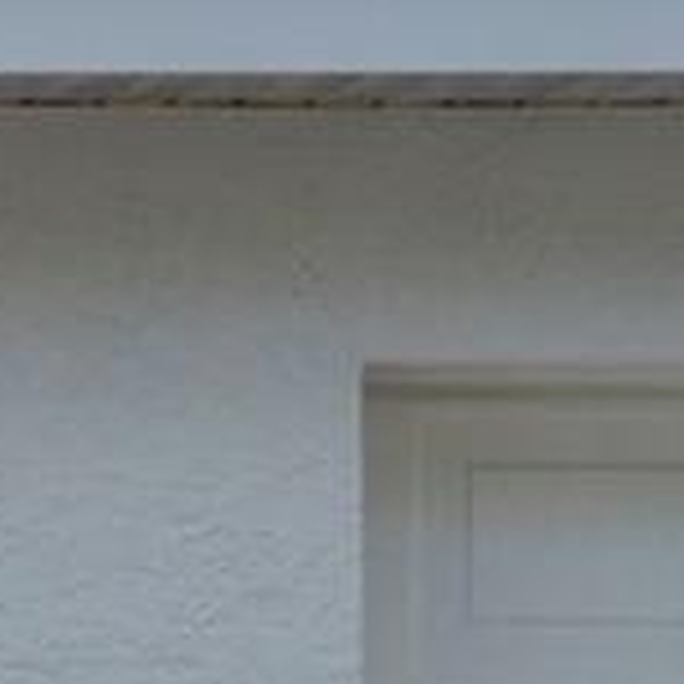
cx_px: -1328
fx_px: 4471
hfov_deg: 7.7
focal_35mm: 200
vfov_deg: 8.6
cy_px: 875
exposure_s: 1/4000
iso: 200
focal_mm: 35
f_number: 9
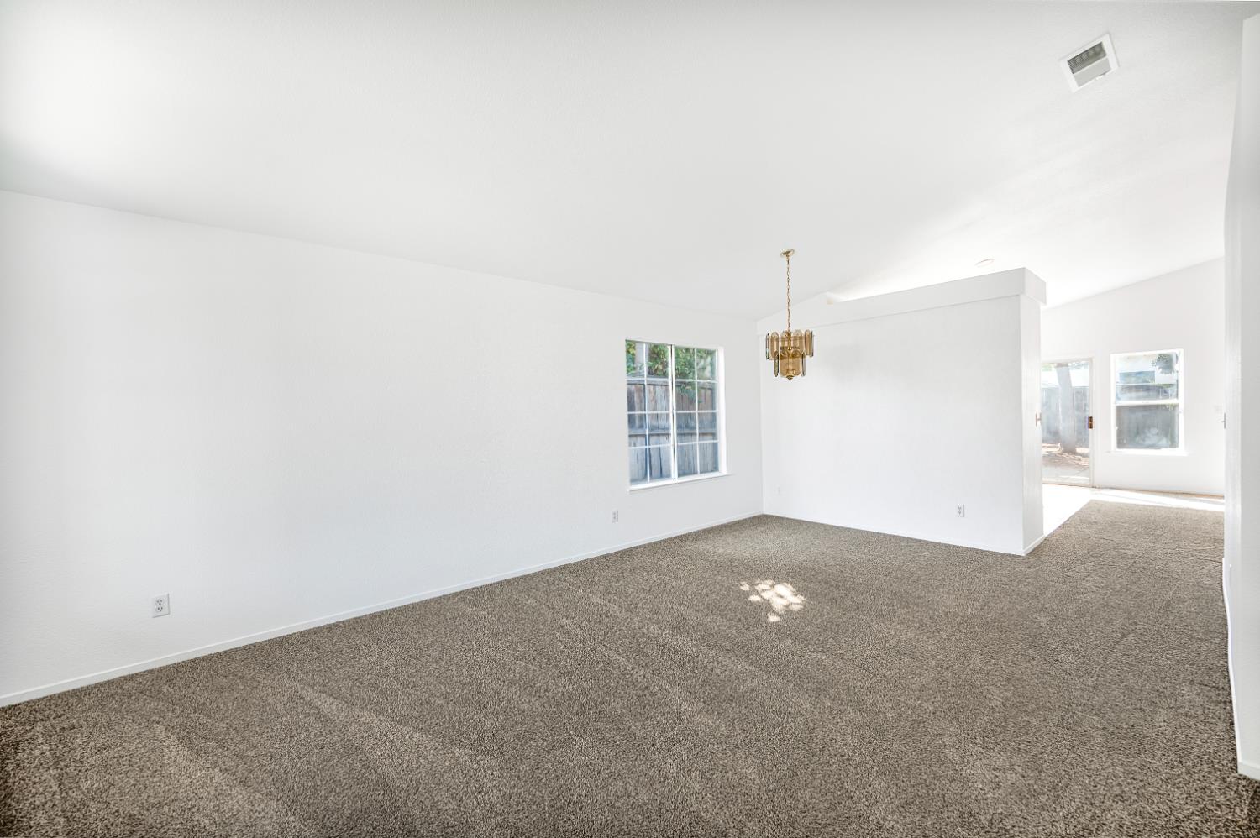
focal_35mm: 14
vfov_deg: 81.1
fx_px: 490
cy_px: 419
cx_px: 630
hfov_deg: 104.3
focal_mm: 14
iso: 400
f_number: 5
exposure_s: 1/80
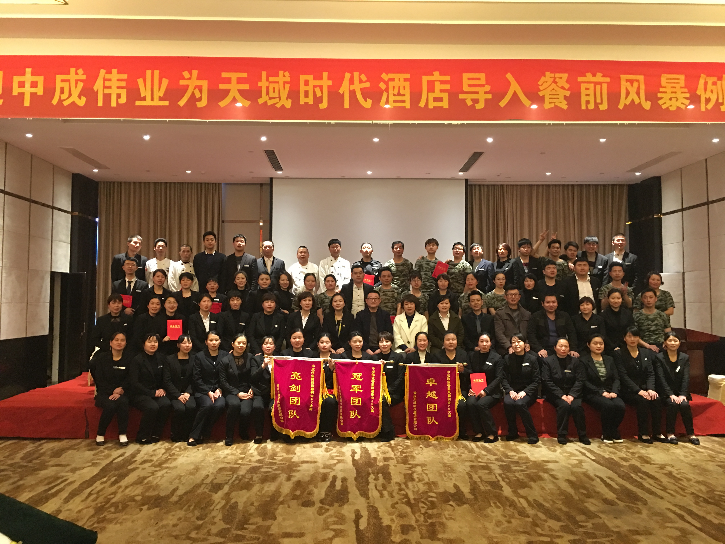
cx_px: 362
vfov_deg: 48.2
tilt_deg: +3.4
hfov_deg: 61.7
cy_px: 272
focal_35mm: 29
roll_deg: +0.8
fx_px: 607
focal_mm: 4.15
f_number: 2.2
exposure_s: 1/8
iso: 125
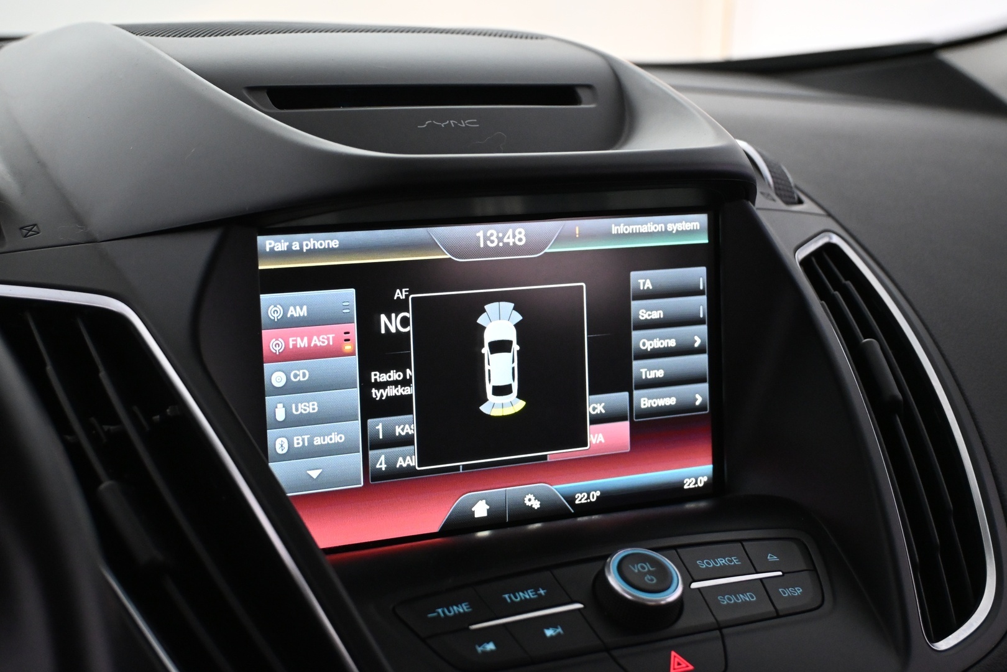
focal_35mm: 56
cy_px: 336
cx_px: 504
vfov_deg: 24.4
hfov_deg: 35.9
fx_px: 1552
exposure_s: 1/80
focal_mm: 37
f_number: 5.3
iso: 3200
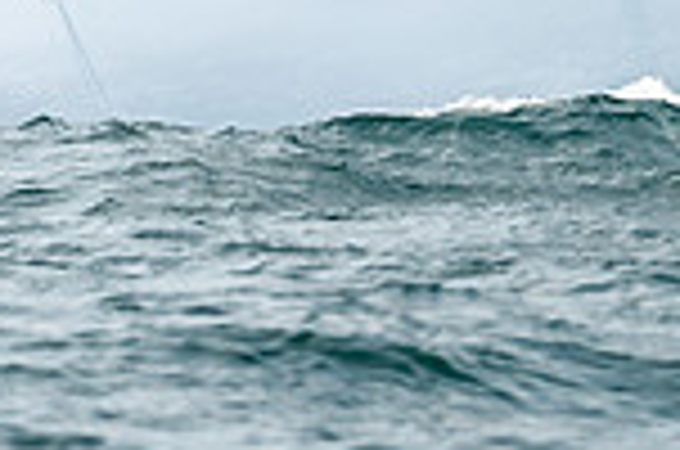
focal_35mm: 1624
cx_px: 308
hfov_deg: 1.3
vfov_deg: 0.8
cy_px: -260
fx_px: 30611
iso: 400
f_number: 5
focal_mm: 400
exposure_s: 1/2000
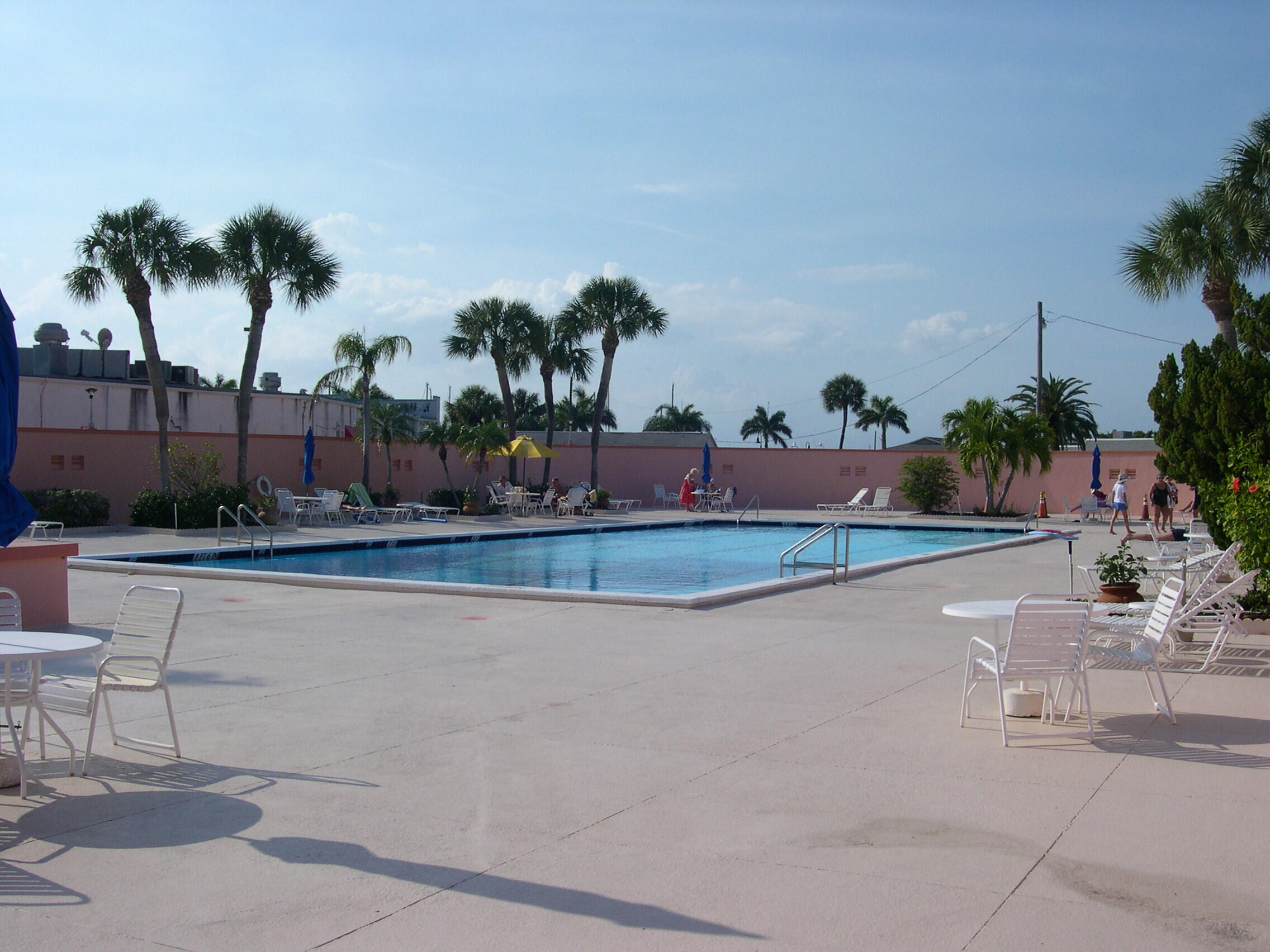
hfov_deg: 49.0
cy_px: 476
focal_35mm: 38
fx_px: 1394
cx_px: 635
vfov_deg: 37.7
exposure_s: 1/473
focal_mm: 8
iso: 100
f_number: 7.6
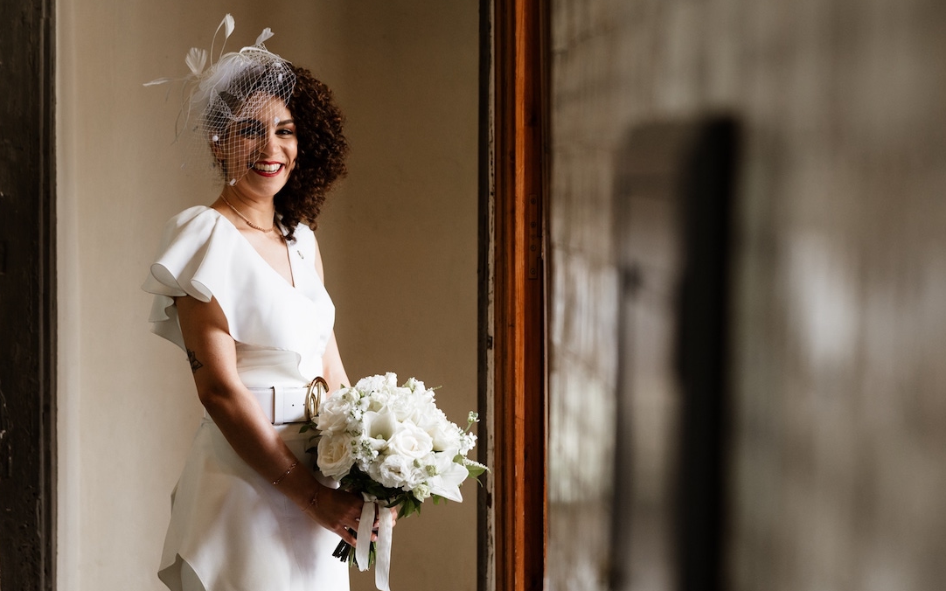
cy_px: 229
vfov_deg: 10.9
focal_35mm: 120
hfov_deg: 17.4
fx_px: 3093
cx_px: 451
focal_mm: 85
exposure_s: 1/400
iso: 800
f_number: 2
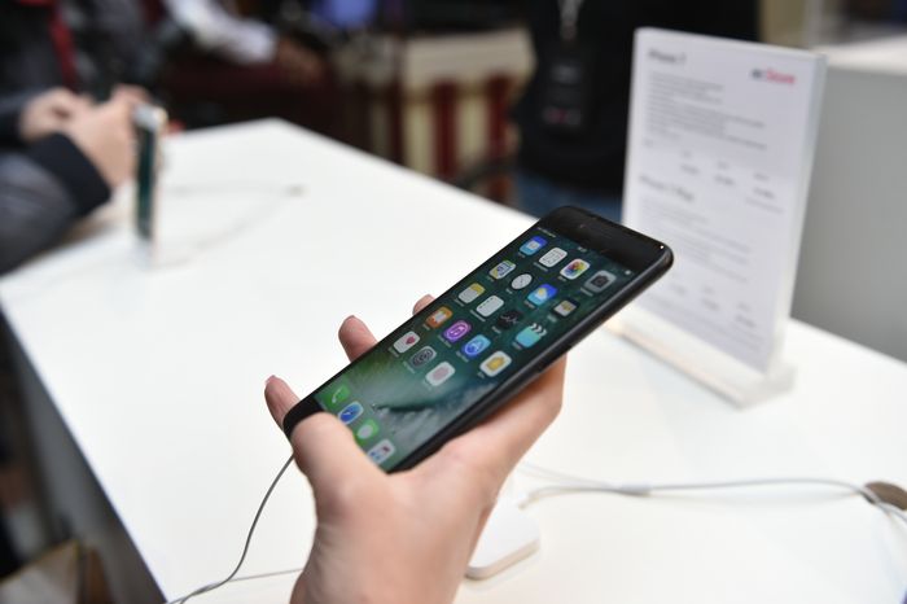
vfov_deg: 38.8
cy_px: 302
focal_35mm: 34
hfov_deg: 55.8
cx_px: 454
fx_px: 856
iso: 1000
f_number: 3.5
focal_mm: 34
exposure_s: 1/400
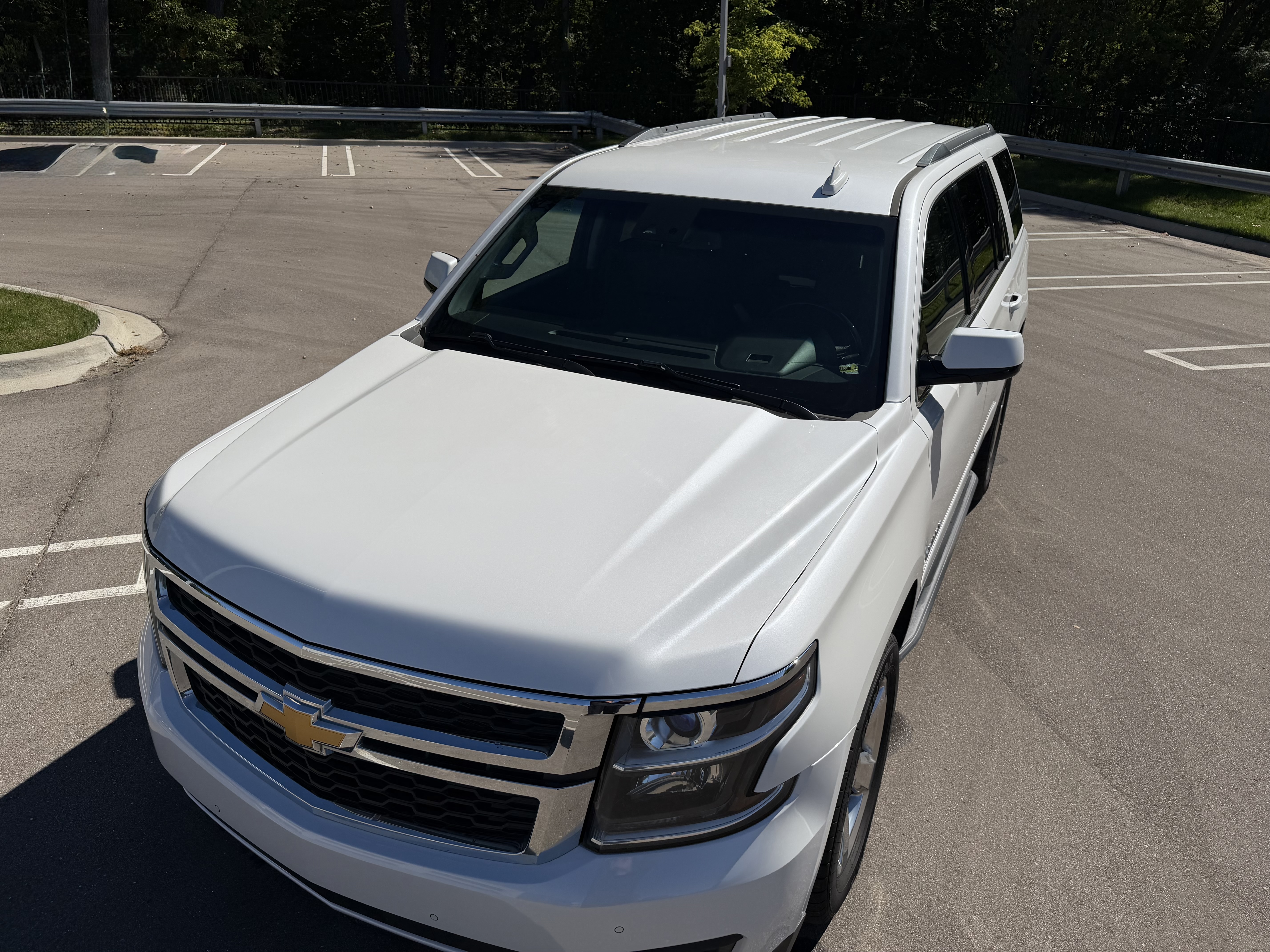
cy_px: 476
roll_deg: +0.4
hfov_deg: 71.6
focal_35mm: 24
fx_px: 881
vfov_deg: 56.8
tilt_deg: -26.5
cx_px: 635
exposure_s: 1/11905
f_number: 1.78
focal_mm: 6.76
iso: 80
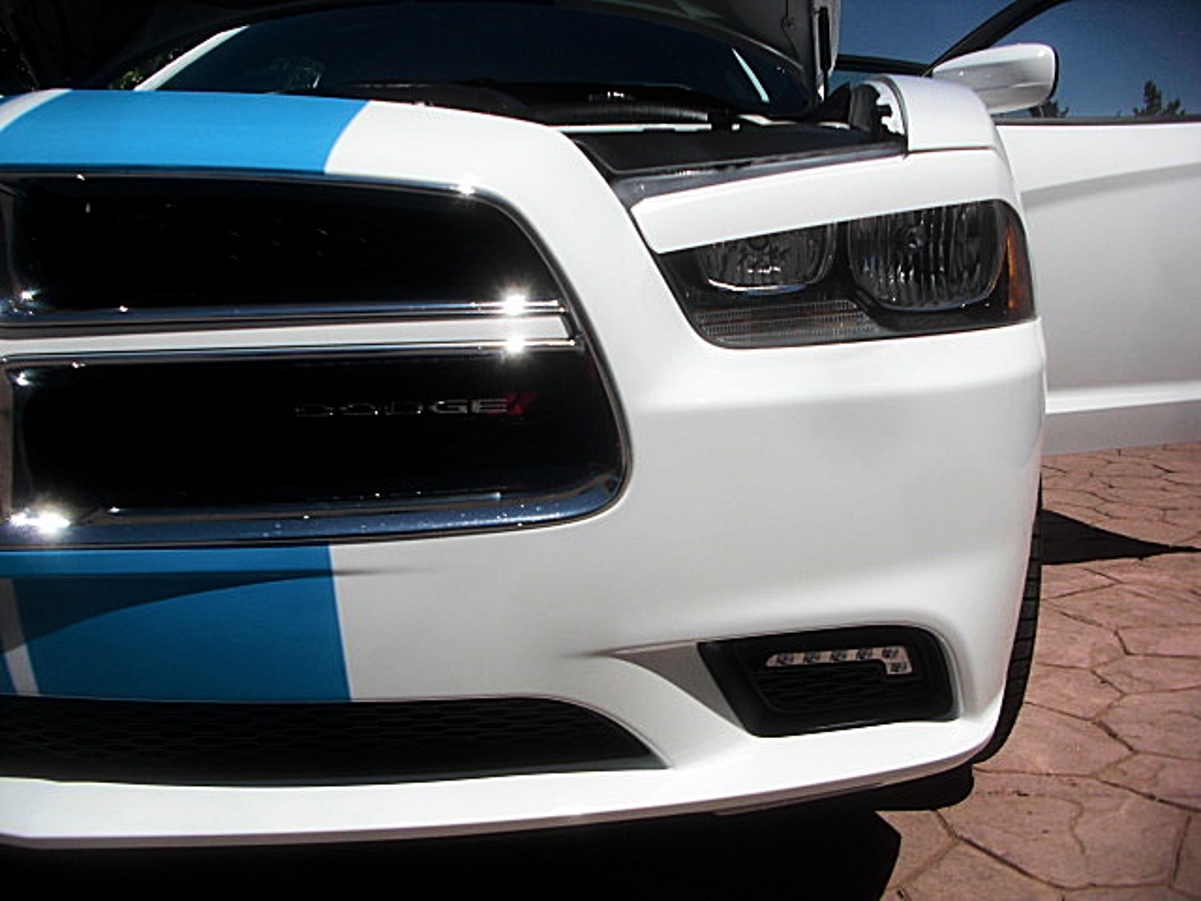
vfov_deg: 39.7
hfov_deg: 51.4
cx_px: 600
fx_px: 1249
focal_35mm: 36
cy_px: 450
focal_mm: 6.3
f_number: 7.9
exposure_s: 1/320
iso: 50
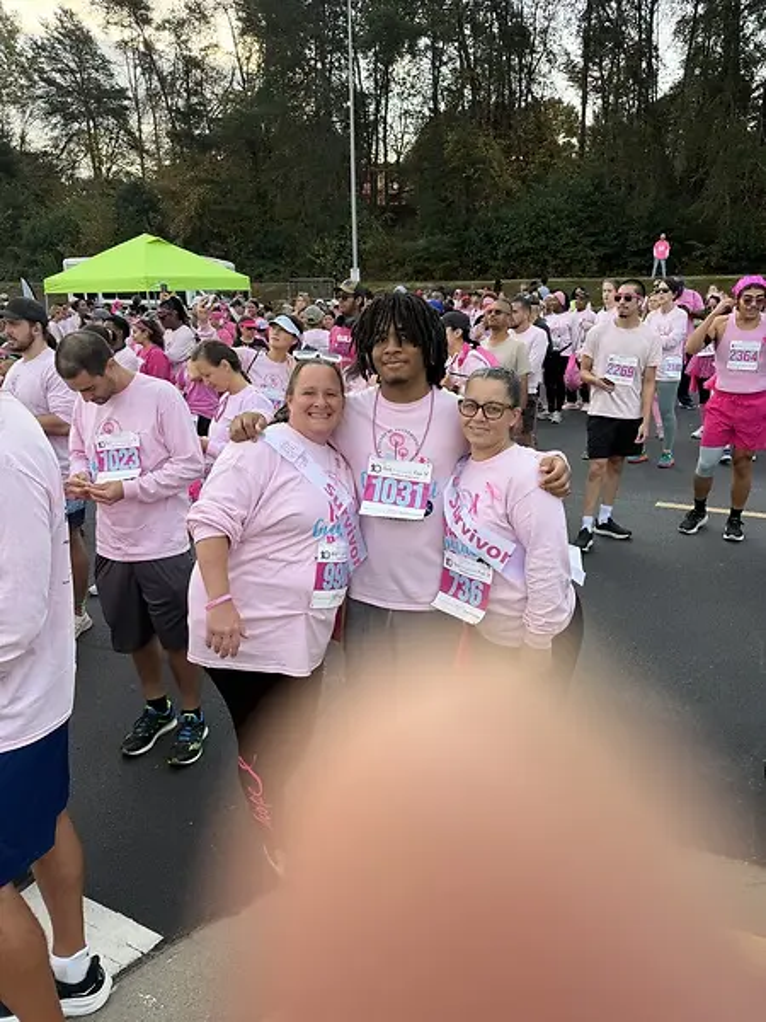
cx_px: 383
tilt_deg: -15.6
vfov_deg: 71.6
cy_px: 511
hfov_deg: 56.8
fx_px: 708
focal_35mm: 24
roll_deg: -1.1
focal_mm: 6.76
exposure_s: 1/671
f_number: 1.78
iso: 80
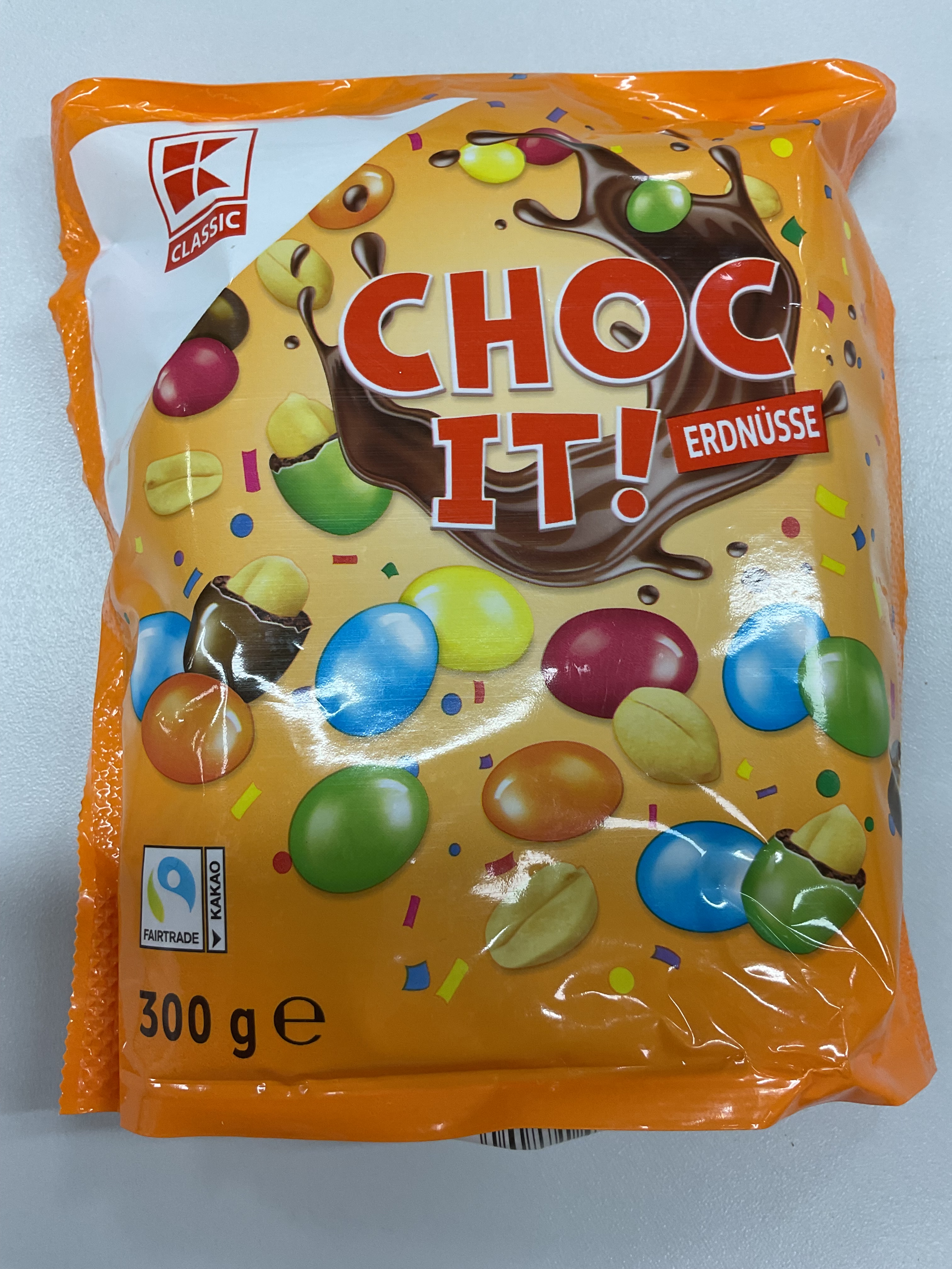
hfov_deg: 48.2
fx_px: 1063
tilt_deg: -85.3
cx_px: 476
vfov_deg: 61.7
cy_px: 634
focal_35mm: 29
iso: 40
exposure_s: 1/100
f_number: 1.8
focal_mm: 3
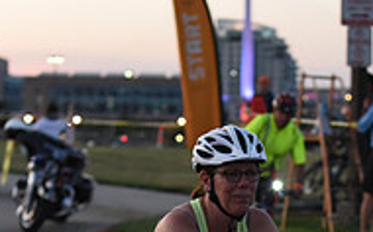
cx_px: 304
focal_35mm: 156
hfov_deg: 13.4
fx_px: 1583
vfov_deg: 8.2
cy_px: 377
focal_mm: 50
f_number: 2.8
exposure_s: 1/400
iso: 2500
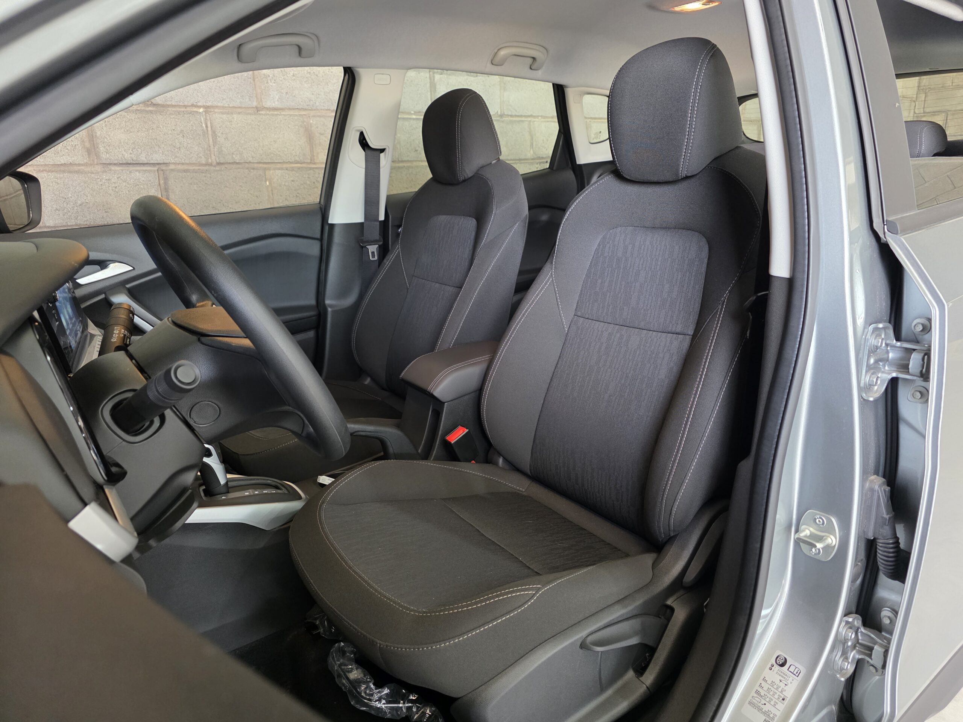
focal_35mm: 23
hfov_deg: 73.9
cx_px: 482
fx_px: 640
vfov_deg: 58.9
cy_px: 361
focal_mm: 6.3
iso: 640
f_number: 1.7
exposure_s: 1/100
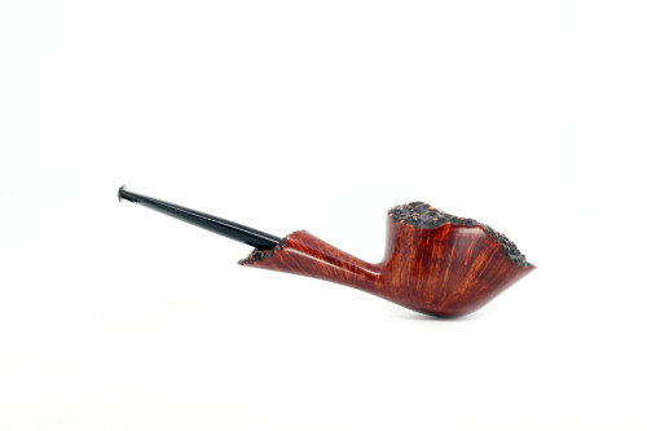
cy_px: 216
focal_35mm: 75
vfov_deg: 18.2
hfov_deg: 27.0
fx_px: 1347
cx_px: 324
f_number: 22
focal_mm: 50
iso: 100
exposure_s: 1.3
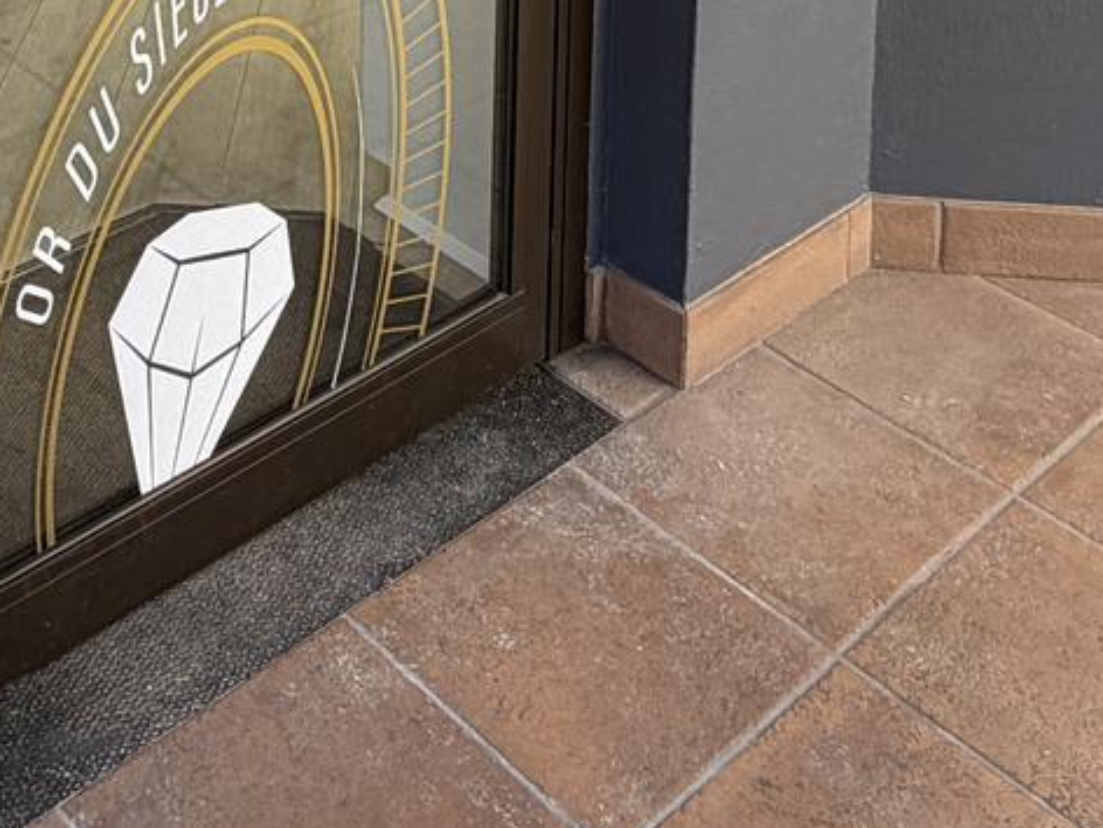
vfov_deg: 19.9
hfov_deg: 33.0
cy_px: -601
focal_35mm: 57
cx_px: 252
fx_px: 1816
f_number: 2.2
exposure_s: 1/121
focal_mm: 2.22
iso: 64
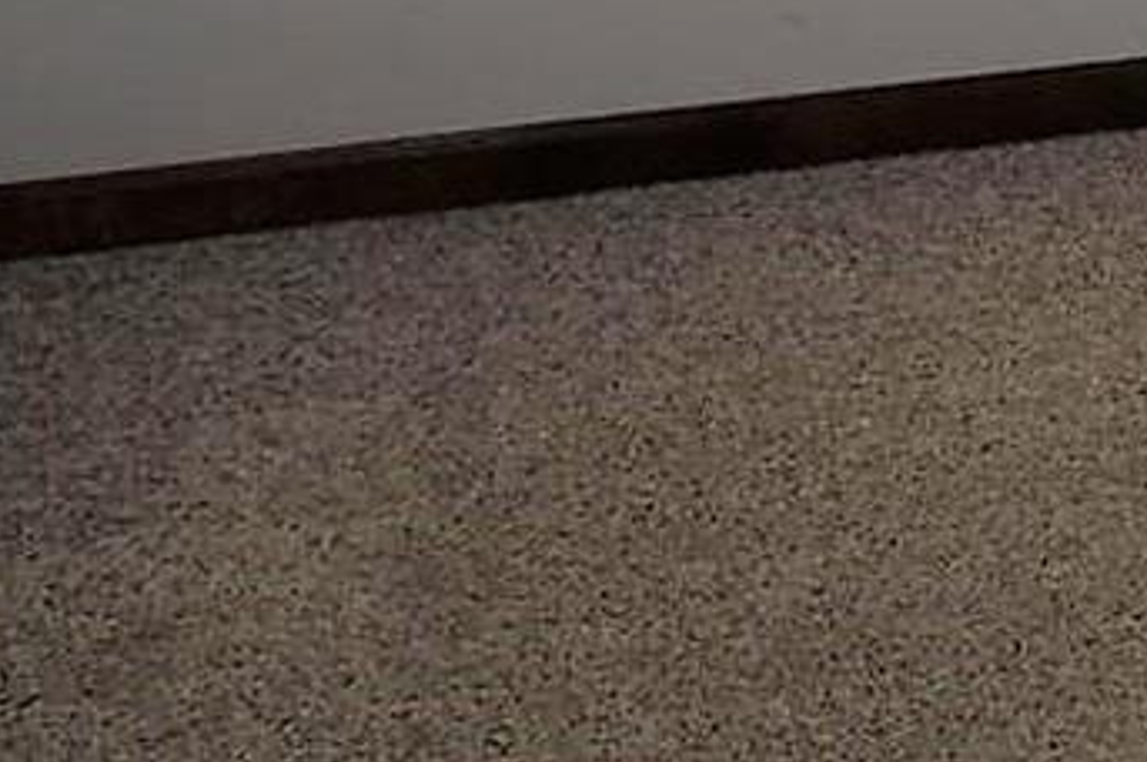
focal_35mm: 126
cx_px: 2424
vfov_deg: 10.0
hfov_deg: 13.5
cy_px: -819
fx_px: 4011
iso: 320
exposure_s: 1/250
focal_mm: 18
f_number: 8
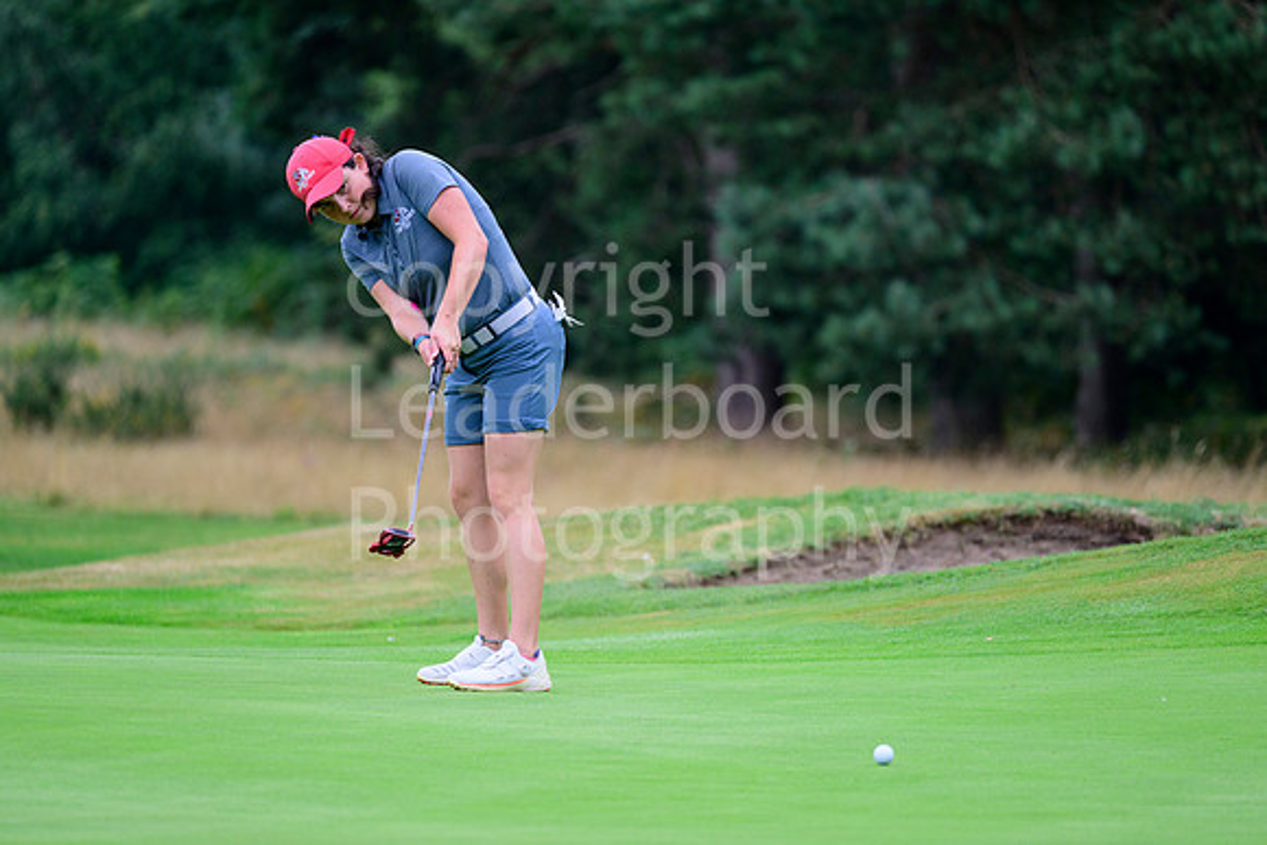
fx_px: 11616
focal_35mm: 330
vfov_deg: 4.2
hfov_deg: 6.2
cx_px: 634
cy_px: 422
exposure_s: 1/1600
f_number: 5.6
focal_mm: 330
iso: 1250
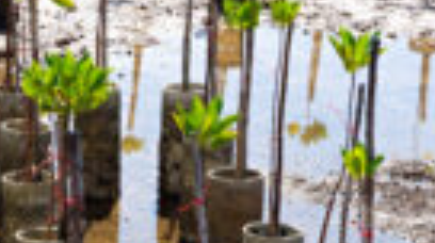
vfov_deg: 6.3
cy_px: 390
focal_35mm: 190
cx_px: -83
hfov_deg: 11.1
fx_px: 2188
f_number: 16
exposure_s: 1/100
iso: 100
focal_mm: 41
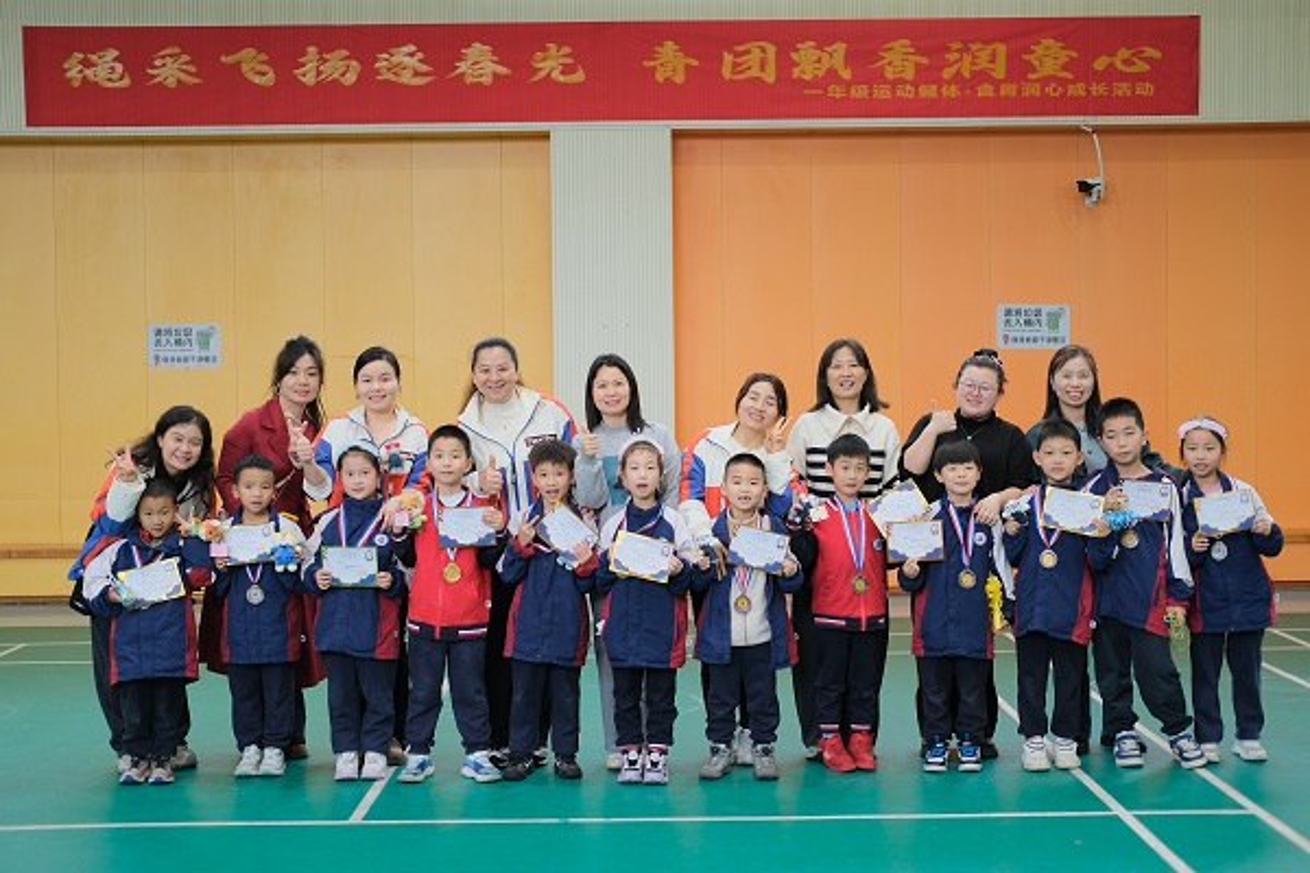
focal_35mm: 53
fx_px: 1928
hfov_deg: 37.5
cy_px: 436
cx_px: 655
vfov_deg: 25.5
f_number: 2
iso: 640
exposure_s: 1/200
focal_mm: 35
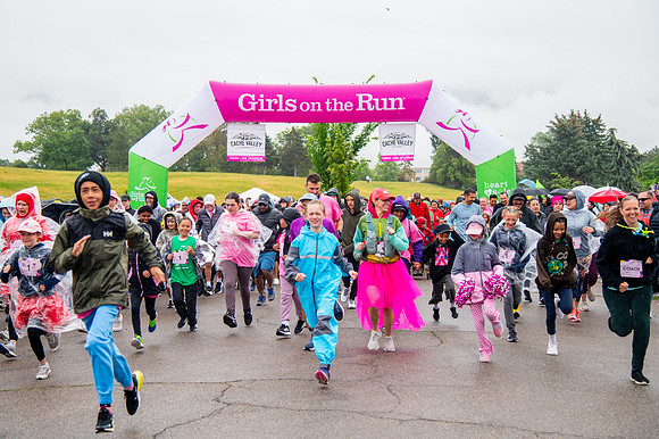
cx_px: 326
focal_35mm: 57
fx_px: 1046
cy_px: 209
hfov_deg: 35.0
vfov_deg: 23.7
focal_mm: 52
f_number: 4
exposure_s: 1/1250
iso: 1600
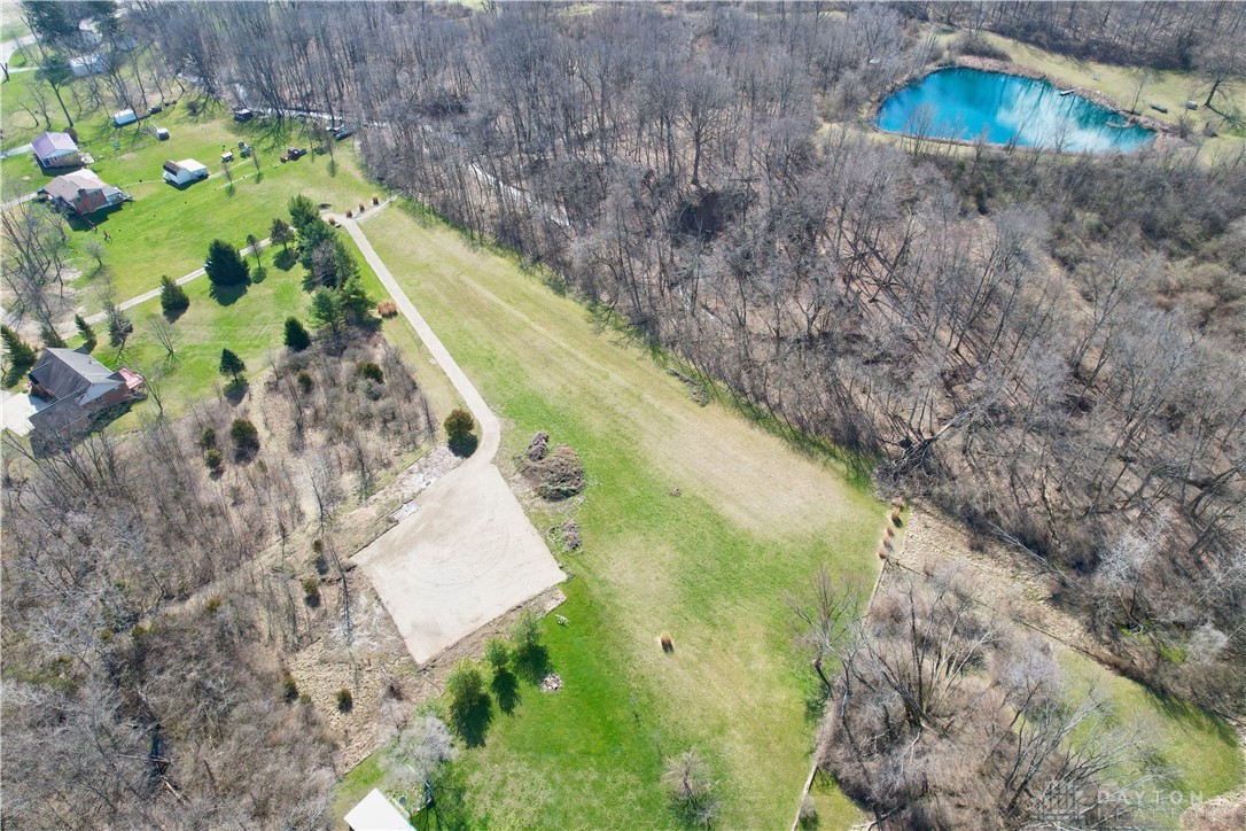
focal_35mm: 22
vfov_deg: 57.2
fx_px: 761
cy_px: 416
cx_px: 623
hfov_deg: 78.6
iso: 110
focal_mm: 8.38
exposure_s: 1/640
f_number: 2.8
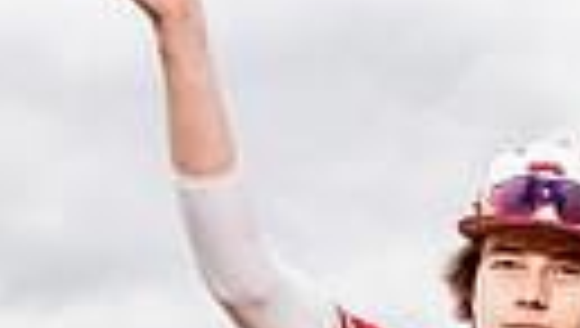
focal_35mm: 157
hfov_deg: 13.6
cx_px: 450
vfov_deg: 7.1
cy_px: 885
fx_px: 2418
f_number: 4
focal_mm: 43
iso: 100
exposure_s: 1/250
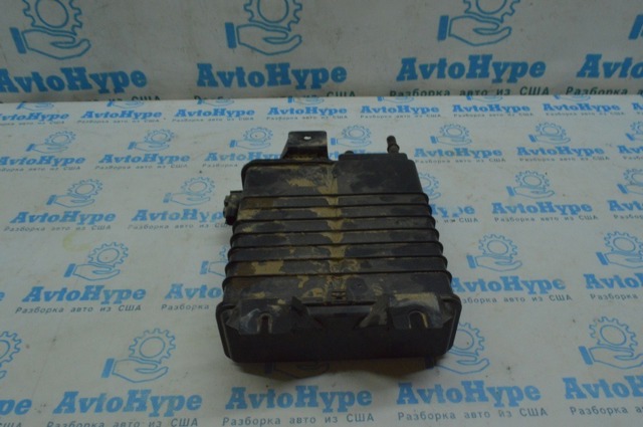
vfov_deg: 47.8
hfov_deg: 67.4
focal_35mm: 27
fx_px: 482
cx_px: 322
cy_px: 214
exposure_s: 1/50
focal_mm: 18
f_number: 22
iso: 2800
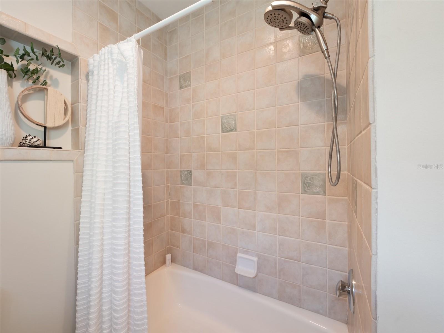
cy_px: 166
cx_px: 222
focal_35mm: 14
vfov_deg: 85.7
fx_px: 180
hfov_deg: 102.1
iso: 200
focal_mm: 7
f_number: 7.1
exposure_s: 1/3
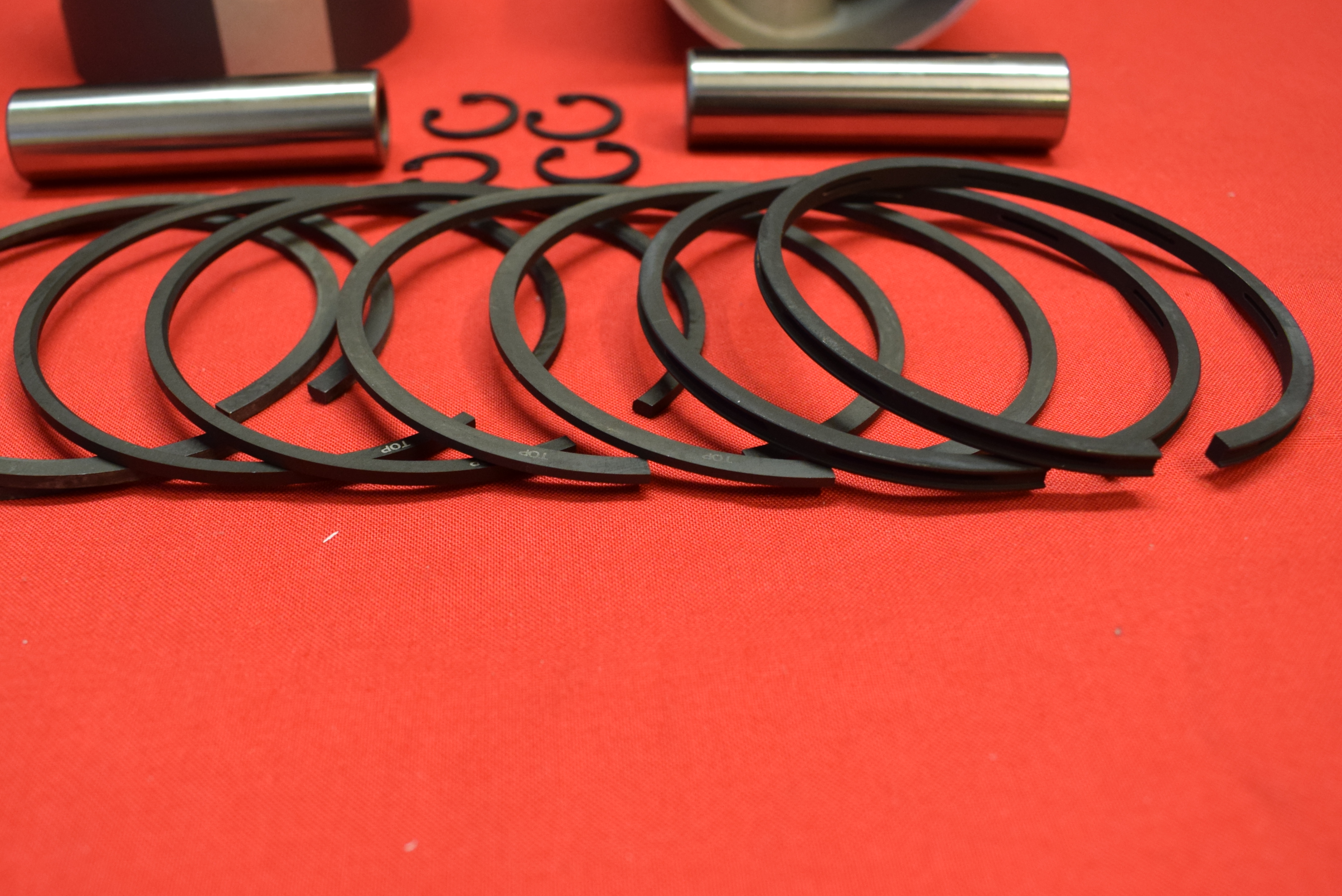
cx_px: 570
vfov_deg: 35.0
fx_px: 1417
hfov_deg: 50.5
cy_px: 534
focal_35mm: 38
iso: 800
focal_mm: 18
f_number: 5
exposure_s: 1/60
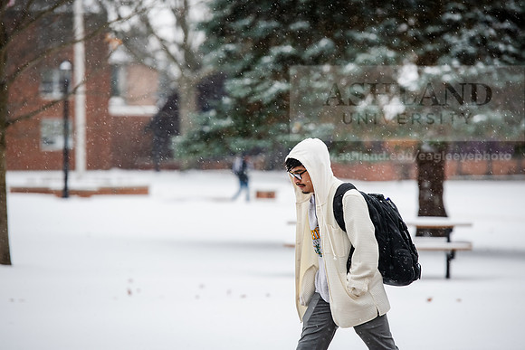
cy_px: 175
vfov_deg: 7.9
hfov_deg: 11.7
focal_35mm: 175
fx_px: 2553
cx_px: 262
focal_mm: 175
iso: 400
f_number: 4
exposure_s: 1/250
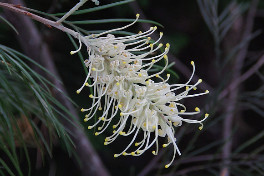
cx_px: 132
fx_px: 1130
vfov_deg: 8.9
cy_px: 88
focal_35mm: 154
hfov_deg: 13.3
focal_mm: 103
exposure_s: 1/125
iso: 560
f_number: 8
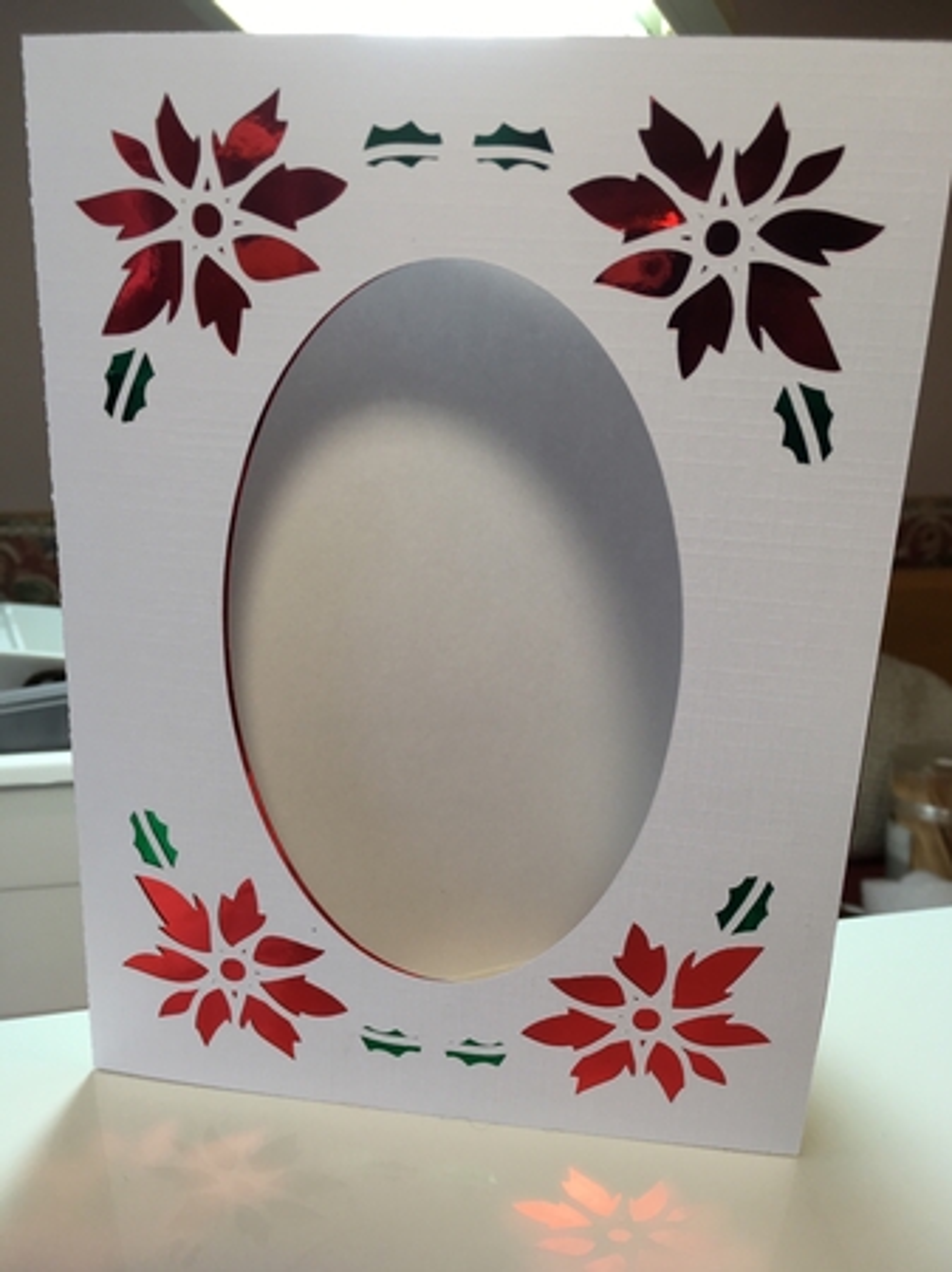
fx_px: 1064
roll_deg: -0.3
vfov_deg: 61.7
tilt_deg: -11.6
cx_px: 476
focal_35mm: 29
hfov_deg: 48.2
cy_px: 636
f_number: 2.2
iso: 40
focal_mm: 4.15
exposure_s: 1/100
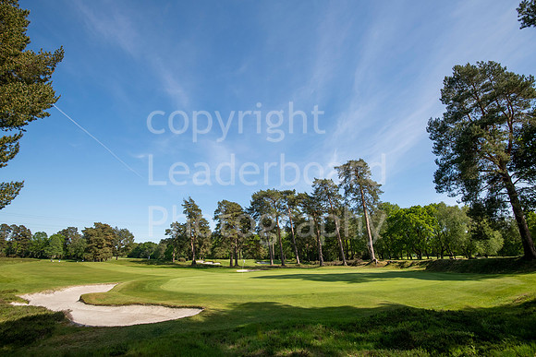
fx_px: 238
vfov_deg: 73.8
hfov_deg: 96.7
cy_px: 178
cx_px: 268
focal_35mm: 16
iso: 250
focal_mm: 16
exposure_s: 1/1000
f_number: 7.1
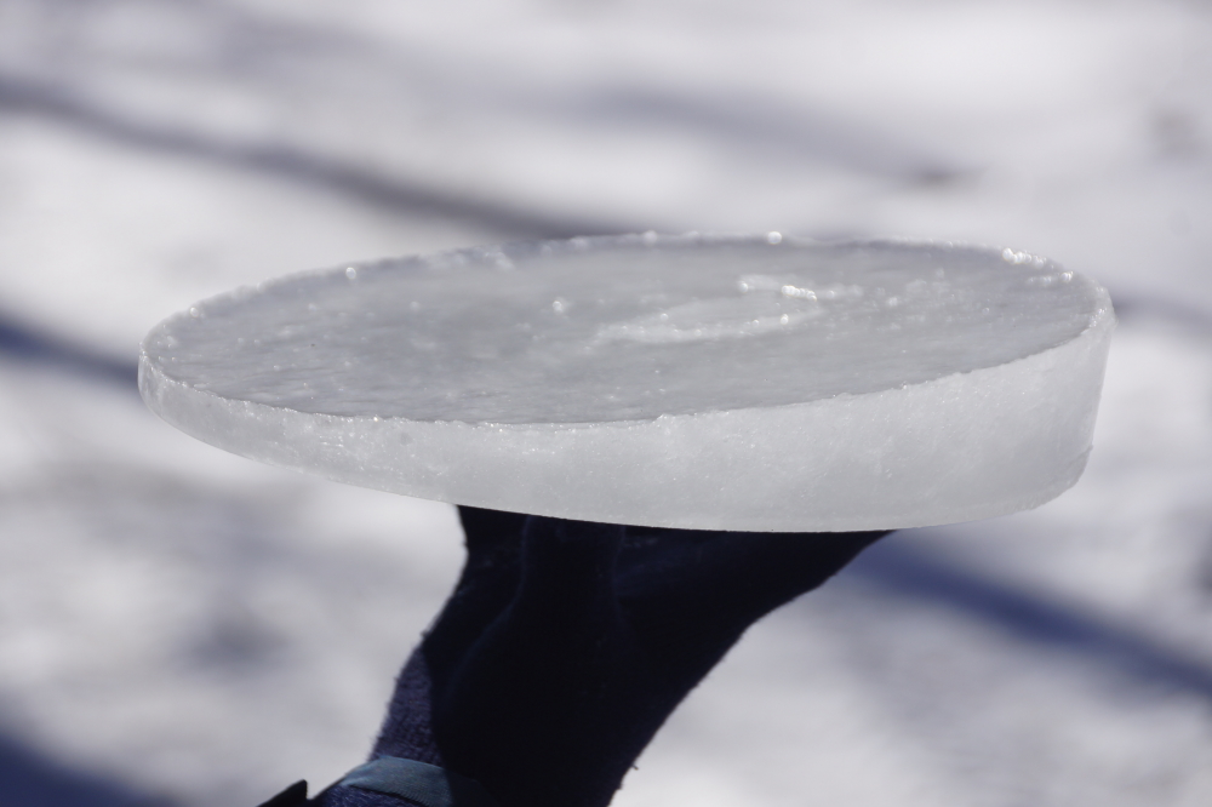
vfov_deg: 7.6
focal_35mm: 180
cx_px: 606
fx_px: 6058
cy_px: 404
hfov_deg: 11.4
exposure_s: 1/250
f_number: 8
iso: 100
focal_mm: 120
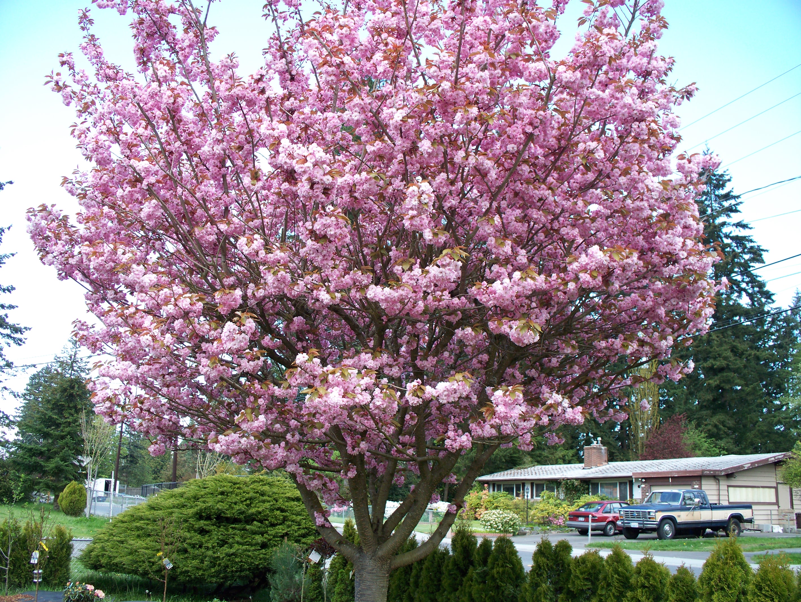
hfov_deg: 51.3
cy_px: 301
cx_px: 400
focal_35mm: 36
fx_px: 834
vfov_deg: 39.7
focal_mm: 7.54
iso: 64
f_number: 2.8
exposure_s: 1/160
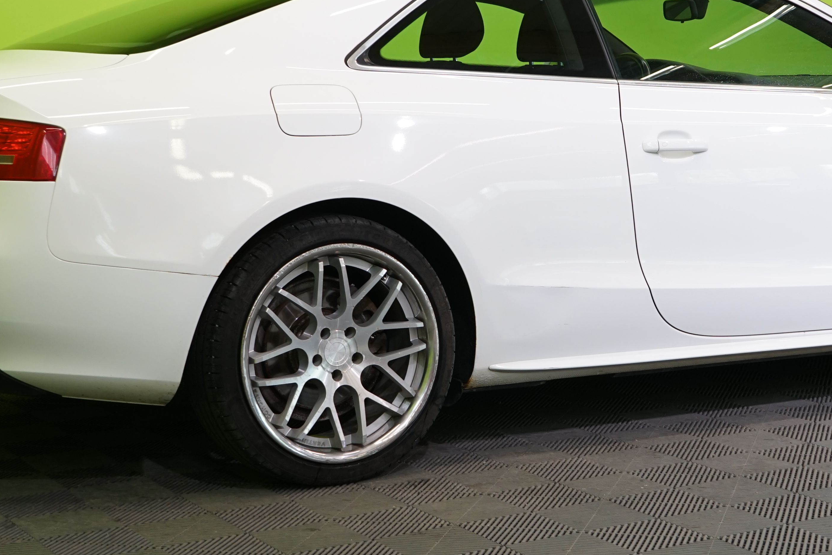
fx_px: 1687
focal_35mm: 73
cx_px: 499
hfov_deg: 27.6
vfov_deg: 18.6
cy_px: 173
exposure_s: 1/40
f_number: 6.3
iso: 500
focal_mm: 34
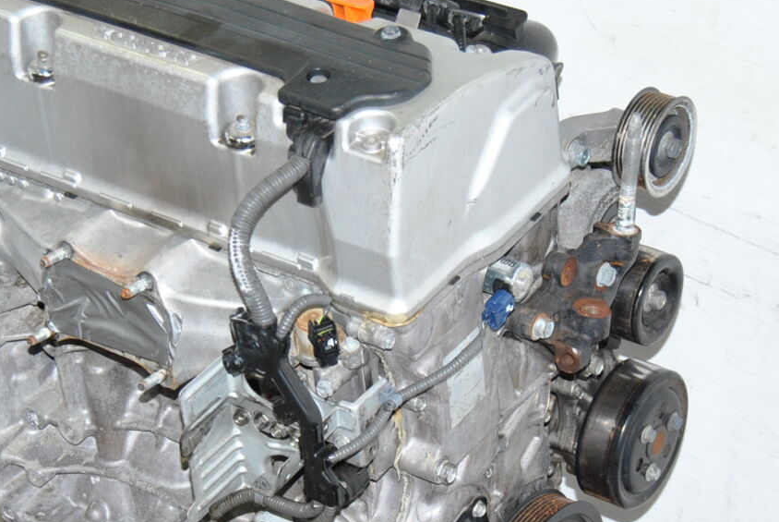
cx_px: 306
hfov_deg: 18.9
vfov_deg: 12.7
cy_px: 355
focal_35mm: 108
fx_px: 2340
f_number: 5.6
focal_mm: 38
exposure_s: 1/200
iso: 400
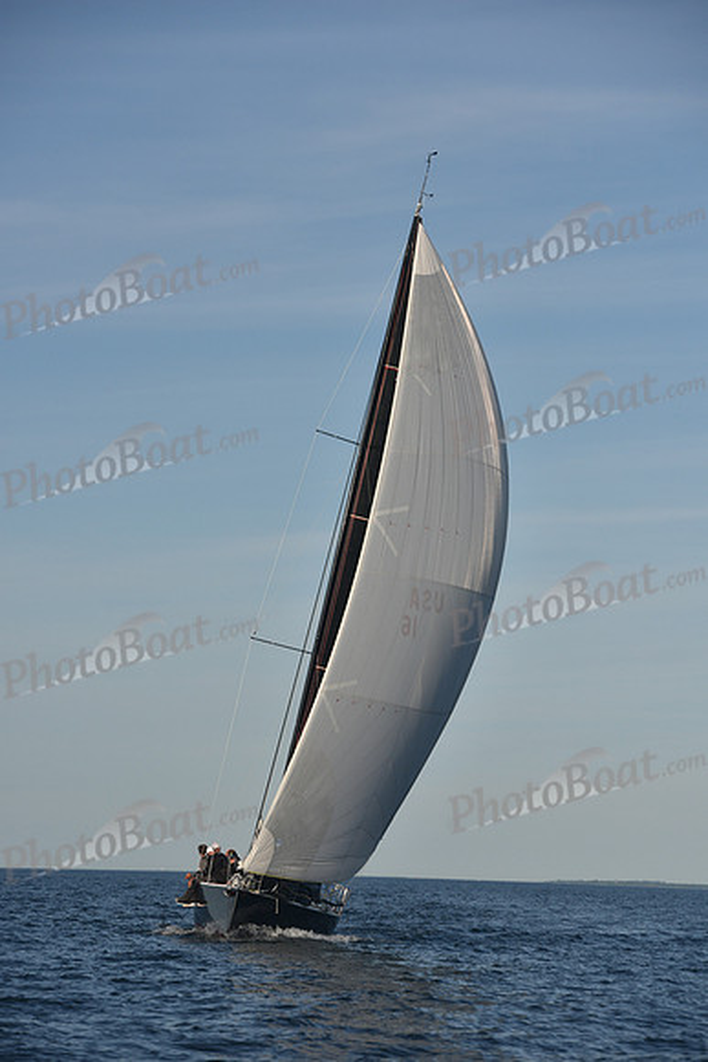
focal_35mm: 135
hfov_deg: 10.2
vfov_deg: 15.2
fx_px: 3980
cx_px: 354
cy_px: 531
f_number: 6.3
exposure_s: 1/800
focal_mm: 135
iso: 250
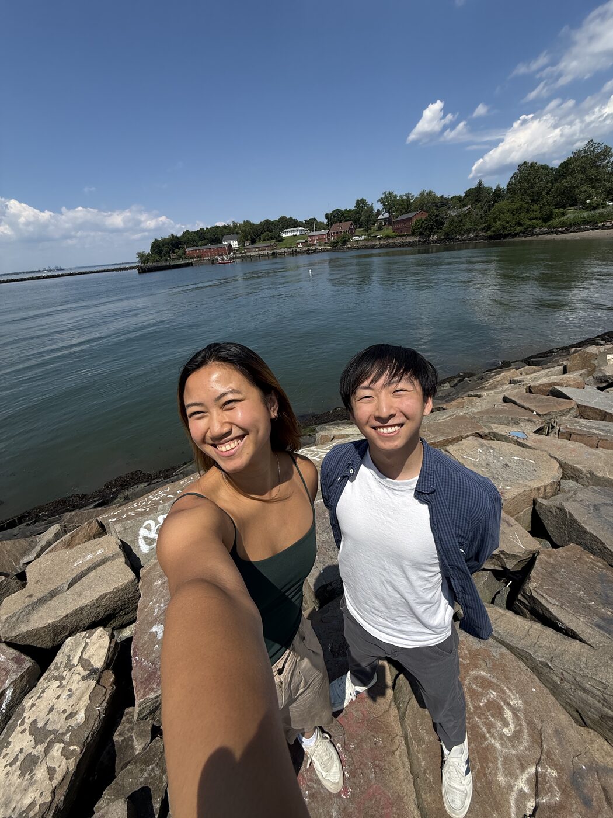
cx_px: 306
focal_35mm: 14
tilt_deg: -25.7
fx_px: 331
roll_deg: +6.4
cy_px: 409
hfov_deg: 85.7
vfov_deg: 102.1
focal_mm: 2.22
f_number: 2.2
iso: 50
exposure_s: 1/2024
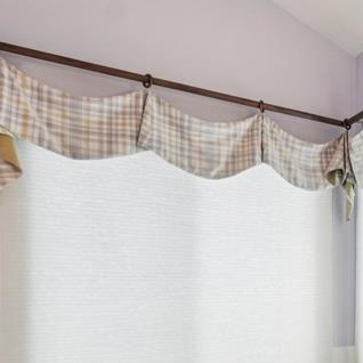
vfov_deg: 39.5
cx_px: 511
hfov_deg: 29.5
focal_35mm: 41
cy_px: 284
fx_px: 486
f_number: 8
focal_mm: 10
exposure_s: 1/30
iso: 320
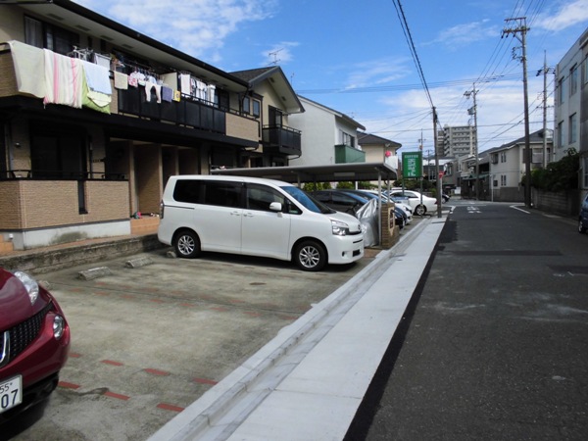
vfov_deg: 53.1
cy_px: 220
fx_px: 442
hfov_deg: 67.3
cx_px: 294
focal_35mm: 26
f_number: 3.5
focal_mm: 4.6
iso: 100
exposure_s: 1/800
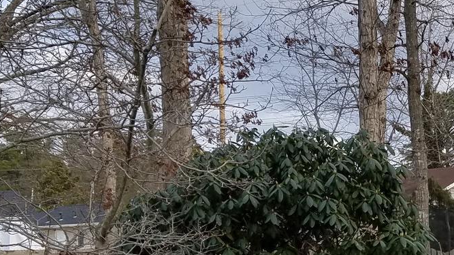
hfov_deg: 23.2
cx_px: 483
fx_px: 1047
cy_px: 237
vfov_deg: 13.8
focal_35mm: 87
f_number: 1.7
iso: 50
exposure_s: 1/712
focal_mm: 4.2
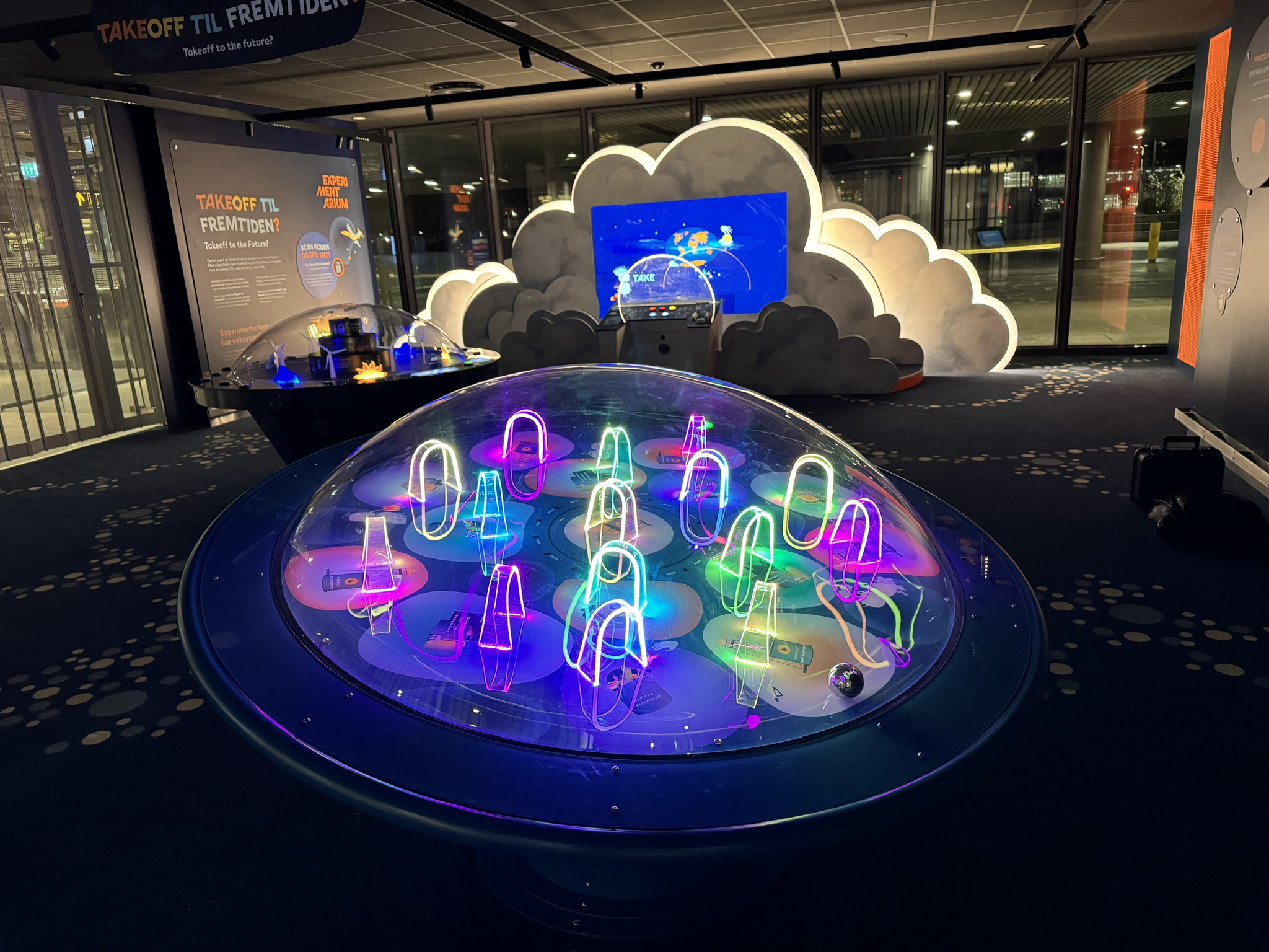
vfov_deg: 56.8
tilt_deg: -14.4
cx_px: 634
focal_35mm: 24
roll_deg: +3.4
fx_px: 880
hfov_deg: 71.6
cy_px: 476
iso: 640
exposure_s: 1/60
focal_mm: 6.76
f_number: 1.78
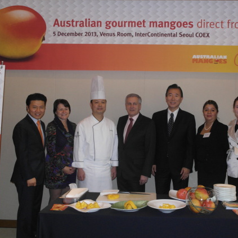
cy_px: 118
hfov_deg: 35.9
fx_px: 366
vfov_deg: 36.1
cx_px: 142
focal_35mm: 47
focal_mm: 24
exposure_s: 1/40
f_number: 10
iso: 800
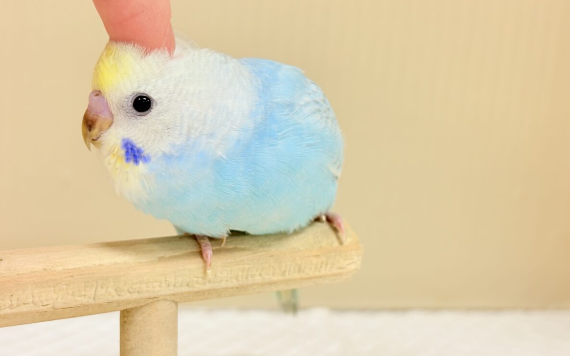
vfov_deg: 23.1
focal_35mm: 56
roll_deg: -2.2
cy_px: 167
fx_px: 870
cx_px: 281
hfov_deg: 36.3
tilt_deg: -8.9
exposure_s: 1/87
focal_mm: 5.96
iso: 50
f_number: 1.6
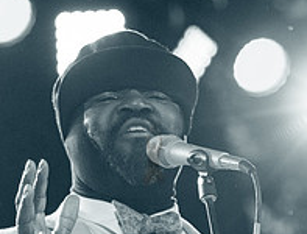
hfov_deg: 5.7
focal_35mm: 342
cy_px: 376
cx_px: 9
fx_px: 3050
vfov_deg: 4.4
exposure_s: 1/500
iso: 2000
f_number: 3.2
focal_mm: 92
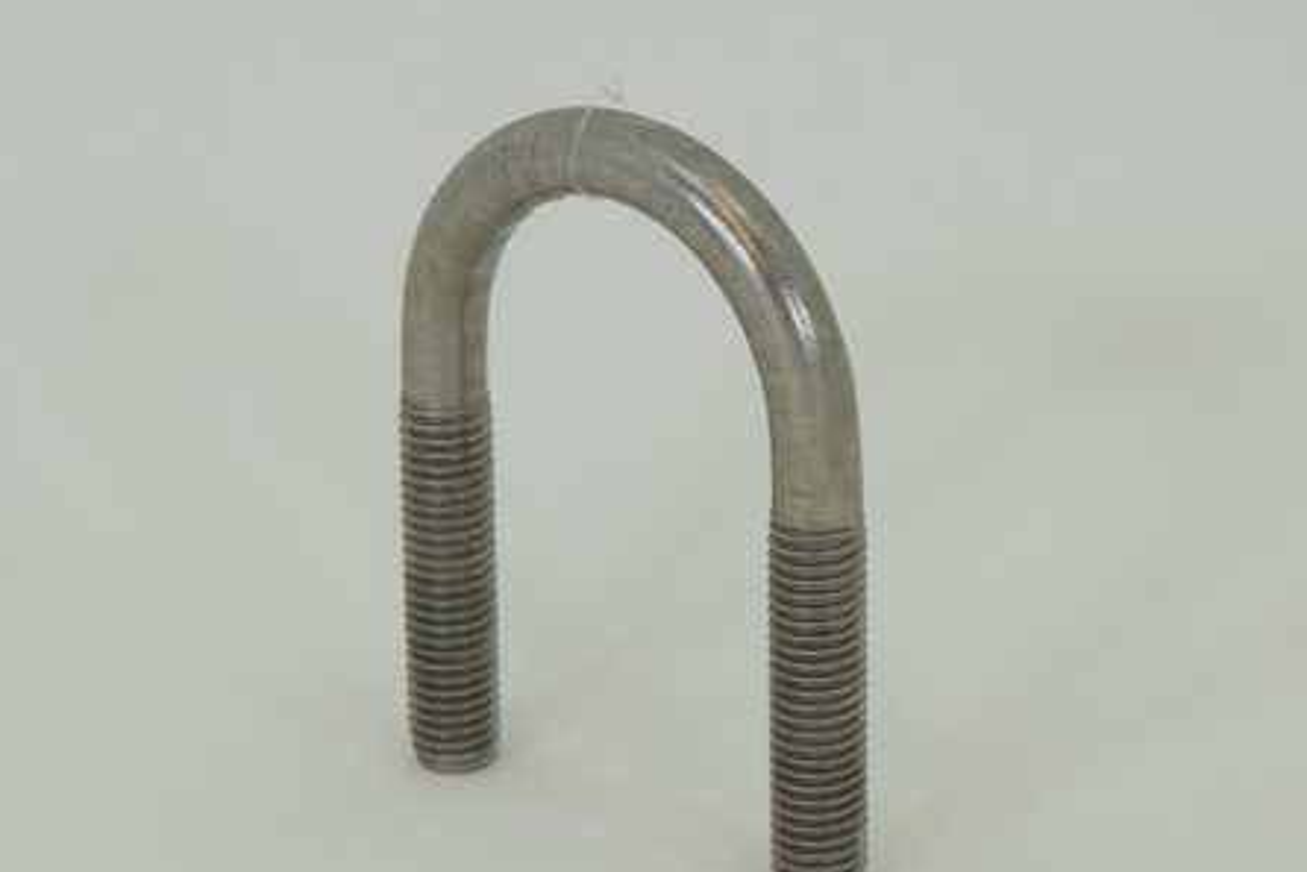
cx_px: 655
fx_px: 3740
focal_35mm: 103
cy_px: 486
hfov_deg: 19.8
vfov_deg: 13.3
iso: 125
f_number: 4.7
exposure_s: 1/160
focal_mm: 17.5
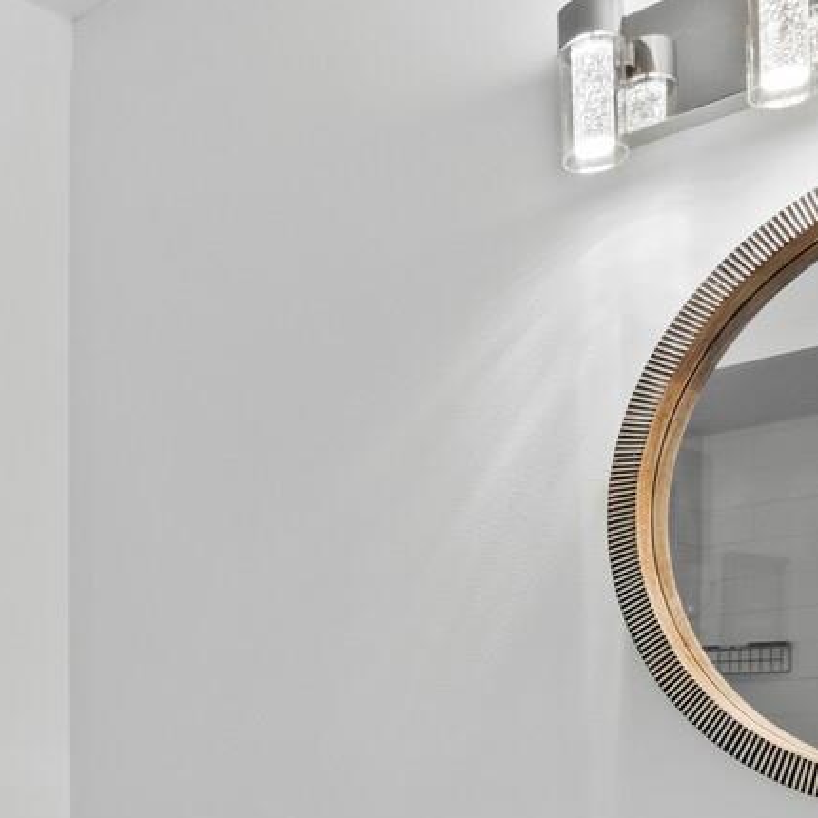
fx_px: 1230
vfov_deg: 35.0
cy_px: 710
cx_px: 114
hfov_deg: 35.1
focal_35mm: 46
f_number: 11
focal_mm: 7
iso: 400
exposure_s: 1/3
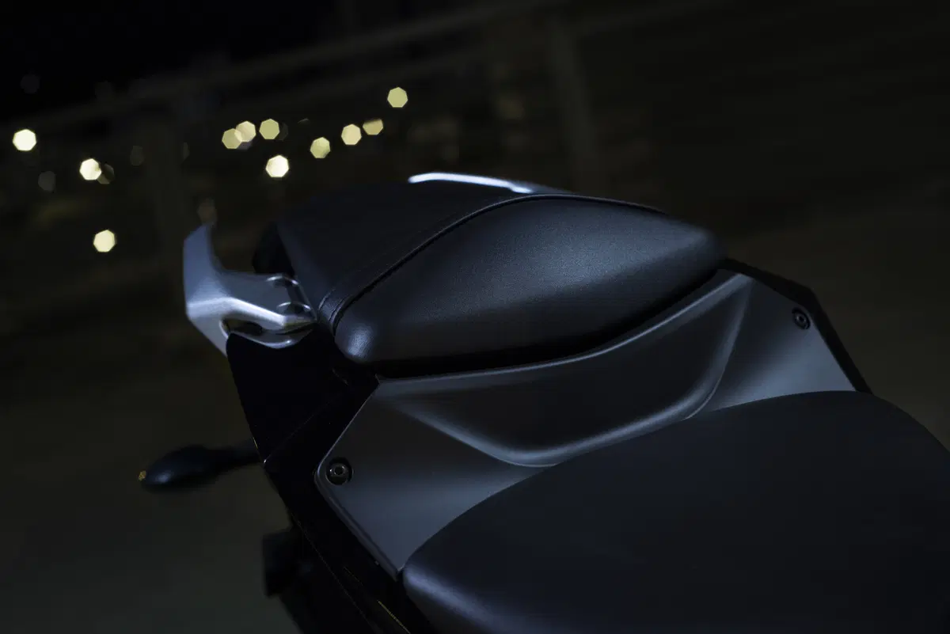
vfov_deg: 27.0
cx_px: 475
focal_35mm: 50
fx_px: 1320
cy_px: 317
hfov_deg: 39.6
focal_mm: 50
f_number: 4.5
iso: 400
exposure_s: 1/8
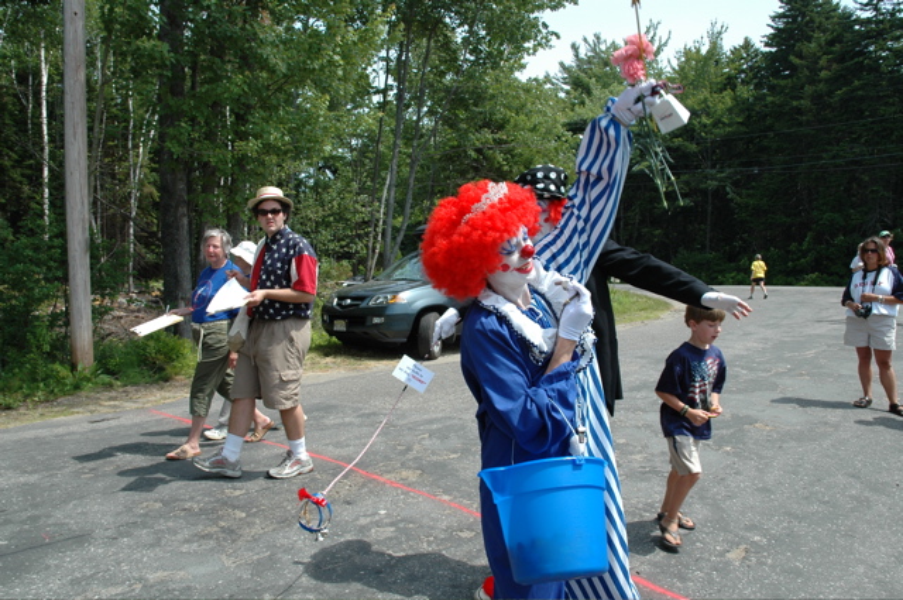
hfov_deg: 67.4
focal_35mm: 27
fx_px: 676
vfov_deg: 47.8
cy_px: 300
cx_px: 452
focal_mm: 18
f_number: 8
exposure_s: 1/250
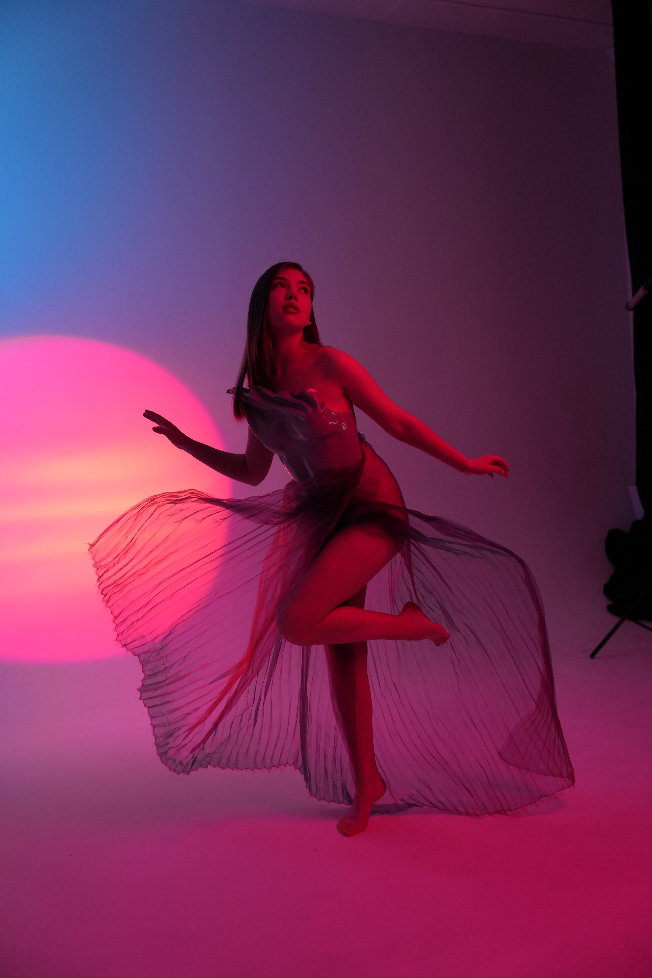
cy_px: 489
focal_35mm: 37
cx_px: 326
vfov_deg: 51.9
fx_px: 1005
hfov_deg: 35.9
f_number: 2.8
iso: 2000
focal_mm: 37
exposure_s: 1/500
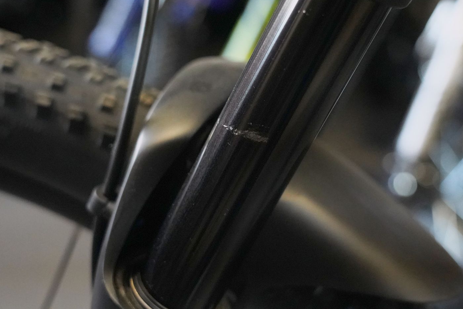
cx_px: 251
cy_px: 106
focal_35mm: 60
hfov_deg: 33.4
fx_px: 772
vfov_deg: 22.5
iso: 10000
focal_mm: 42
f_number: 5
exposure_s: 1/200
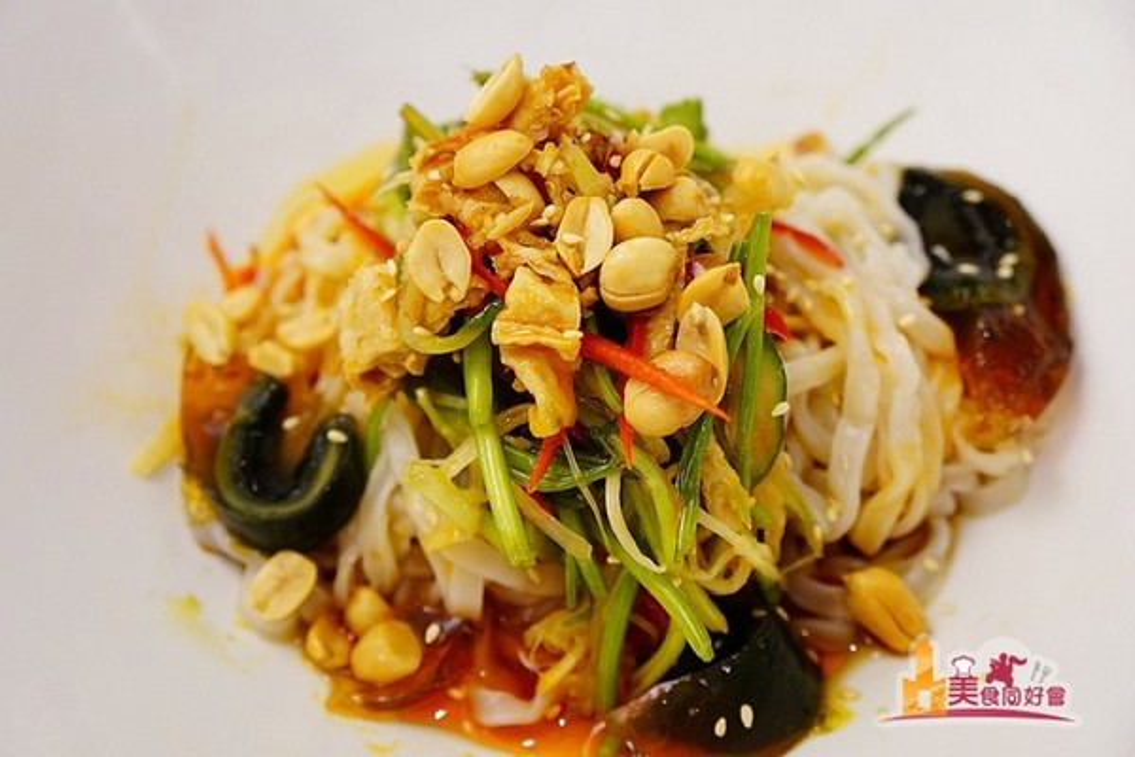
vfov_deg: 28.9
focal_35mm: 46
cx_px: 568
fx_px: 1466
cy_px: 378
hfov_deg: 42.3
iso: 3200
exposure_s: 1/60
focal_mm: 31
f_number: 4.5
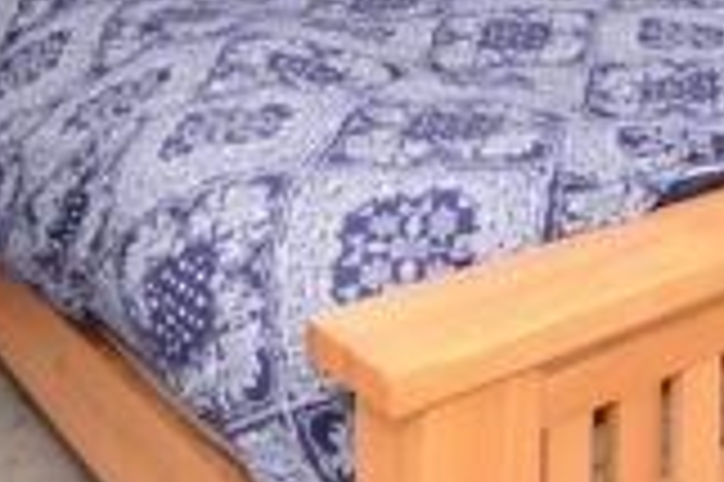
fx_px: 1226
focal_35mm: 61
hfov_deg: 30.9
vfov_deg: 19.3
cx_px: 697
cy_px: -246
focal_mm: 10
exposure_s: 1/60
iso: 400
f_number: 7.1
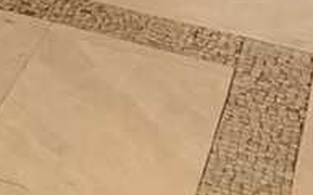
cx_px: -255
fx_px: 1194
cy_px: -633
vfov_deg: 6.8
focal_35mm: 140
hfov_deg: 13.4
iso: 800
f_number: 1.78
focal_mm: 6.76
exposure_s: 1/30
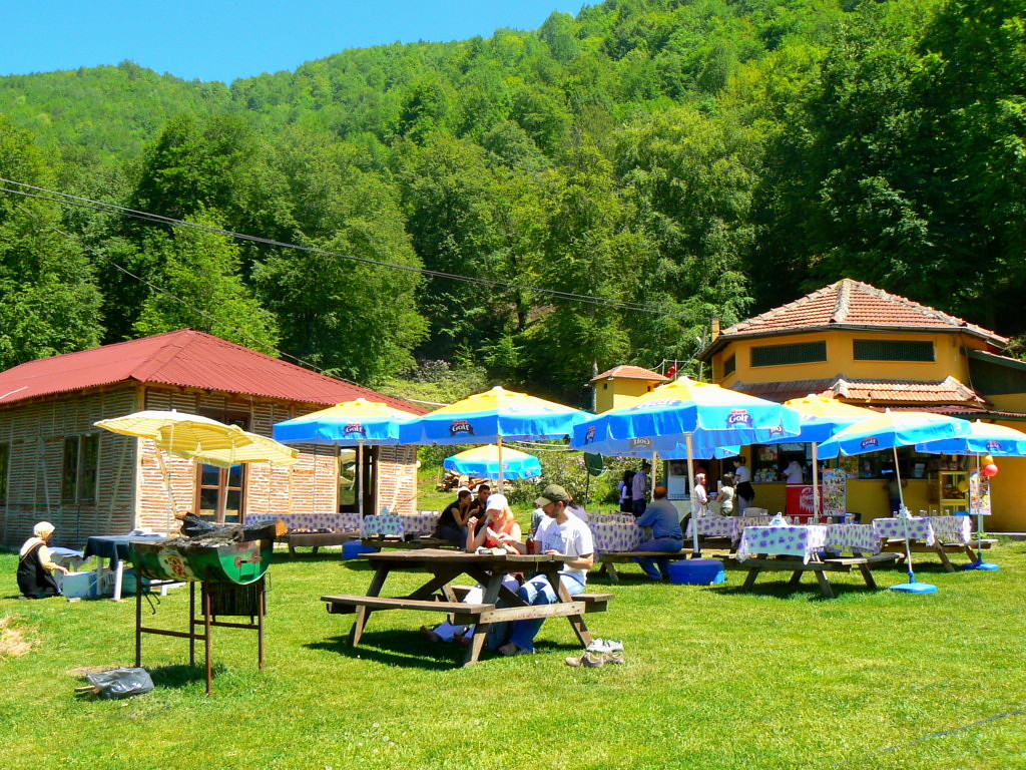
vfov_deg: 39.7
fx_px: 1067
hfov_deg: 51.4
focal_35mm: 36
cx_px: 513
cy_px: 385
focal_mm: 6
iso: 80
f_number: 5.6
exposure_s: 1/250
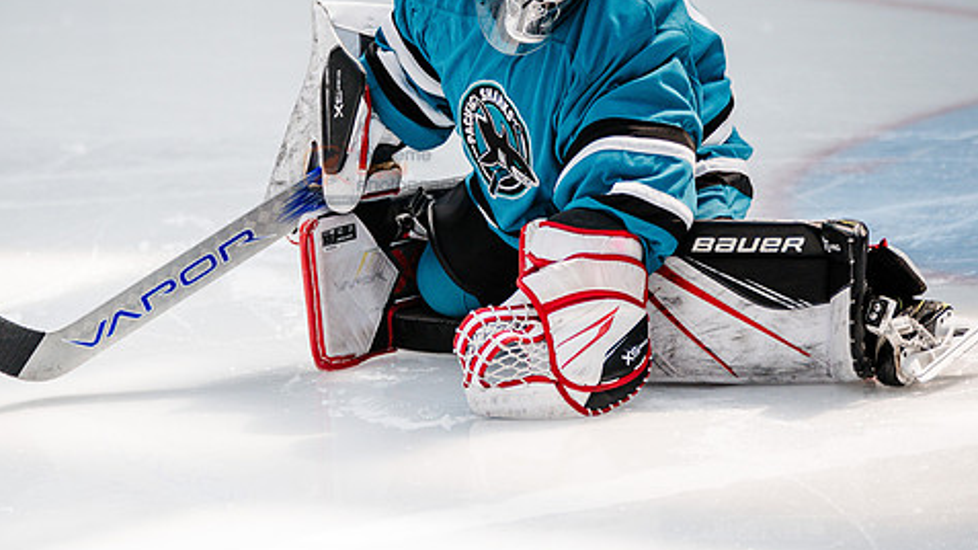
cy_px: 304
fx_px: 9178
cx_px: 196
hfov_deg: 6.1
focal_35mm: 354
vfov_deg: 3.4
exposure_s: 1/2000
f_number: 3.2
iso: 640
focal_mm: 209
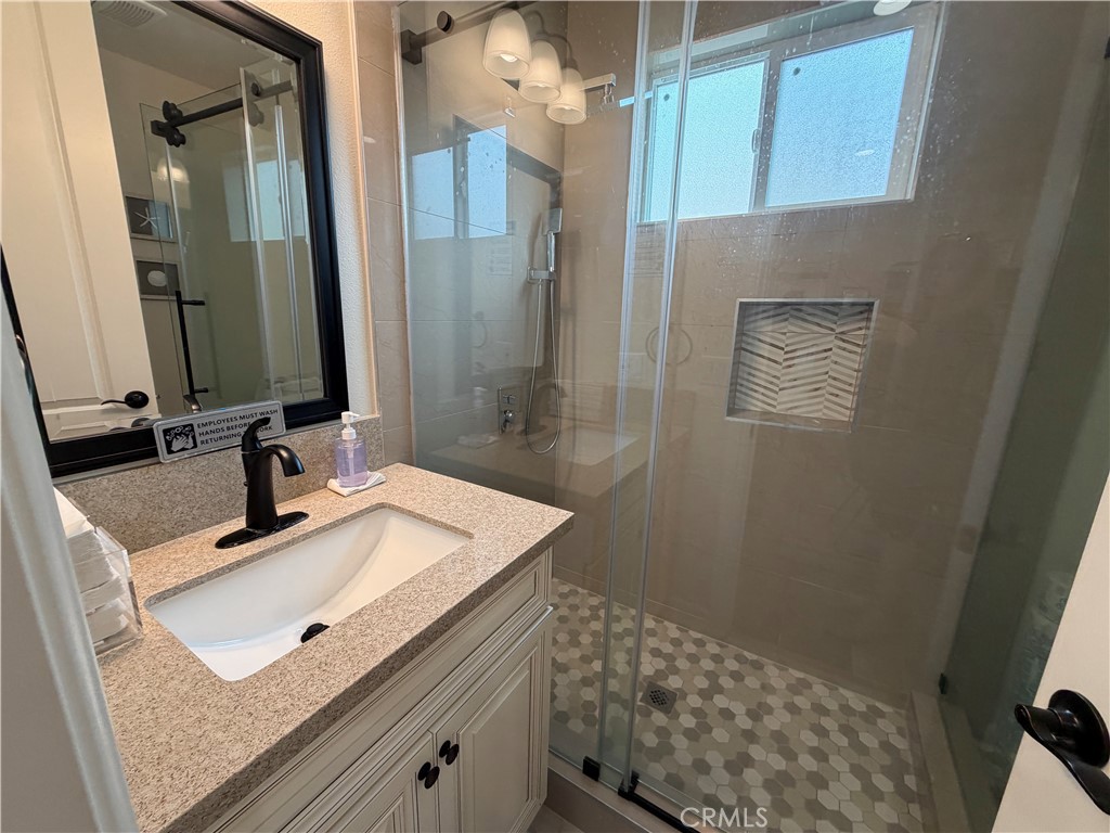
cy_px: 416
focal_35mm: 14
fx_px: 449
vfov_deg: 85.7
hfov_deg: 102.1
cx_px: 555
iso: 160
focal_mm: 2.22
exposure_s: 1/120
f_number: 2.2
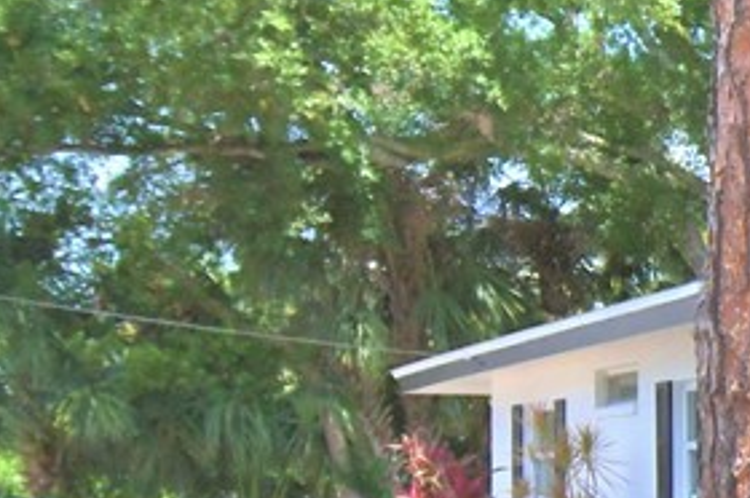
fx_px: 1894
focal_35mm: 91
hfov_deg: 16.2
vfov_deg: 14.7
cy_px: 494
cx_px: 1574
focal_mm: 10
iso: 100
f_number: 4.5
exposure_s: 1/1000
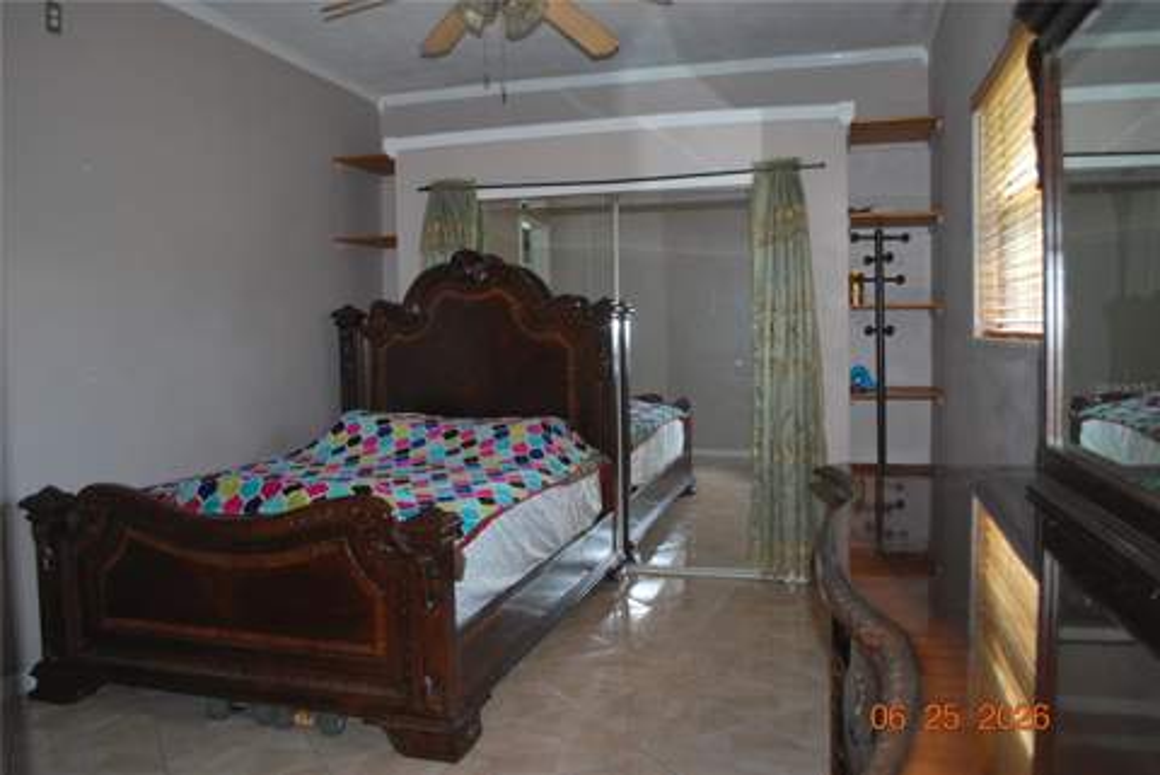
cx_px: 580
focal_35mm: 27
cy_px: 388
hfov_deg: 67.3
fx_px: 871
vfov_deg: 48.0
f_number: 3.5
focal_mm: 18
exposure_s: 1/60
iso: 200
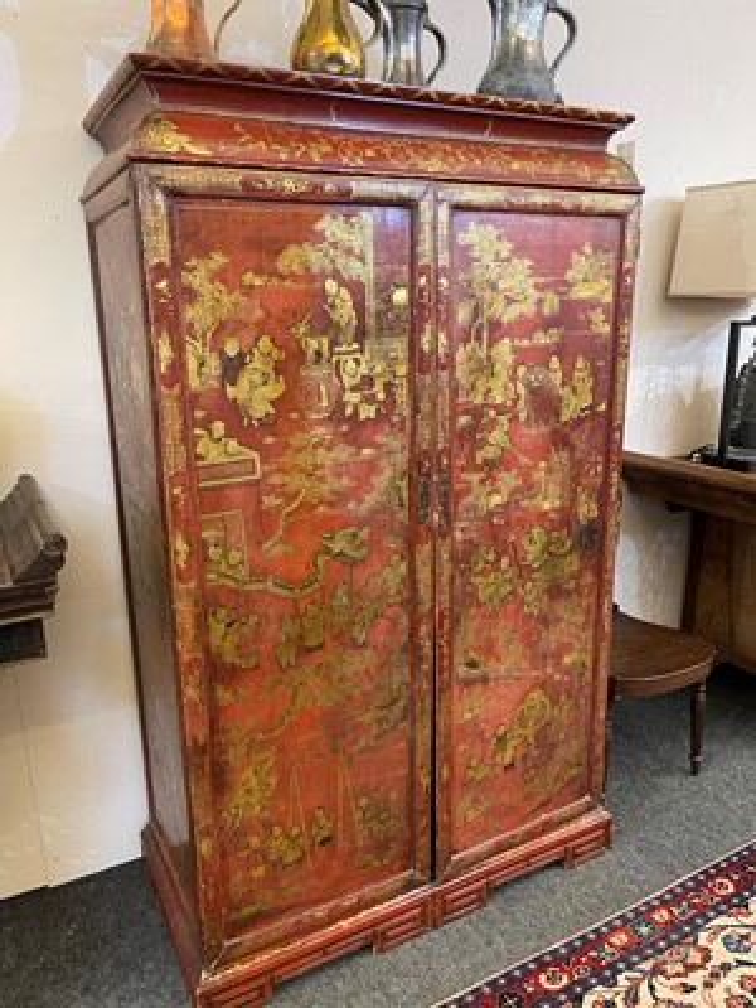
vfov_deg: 67.3
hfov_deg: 53.1
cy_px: 504
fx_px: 757
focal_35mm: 26
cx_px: 378
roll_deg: +2.1
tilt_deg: -15.2
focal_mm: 5.1
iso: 500
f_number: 1.6
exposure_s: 1/50
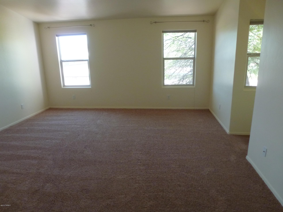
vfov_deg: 56.8
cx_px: 142
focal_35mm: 24
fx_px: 196
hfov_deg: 71.6
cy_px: 106
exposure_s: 1/60
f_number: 3.3
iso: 250
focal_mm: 4.3
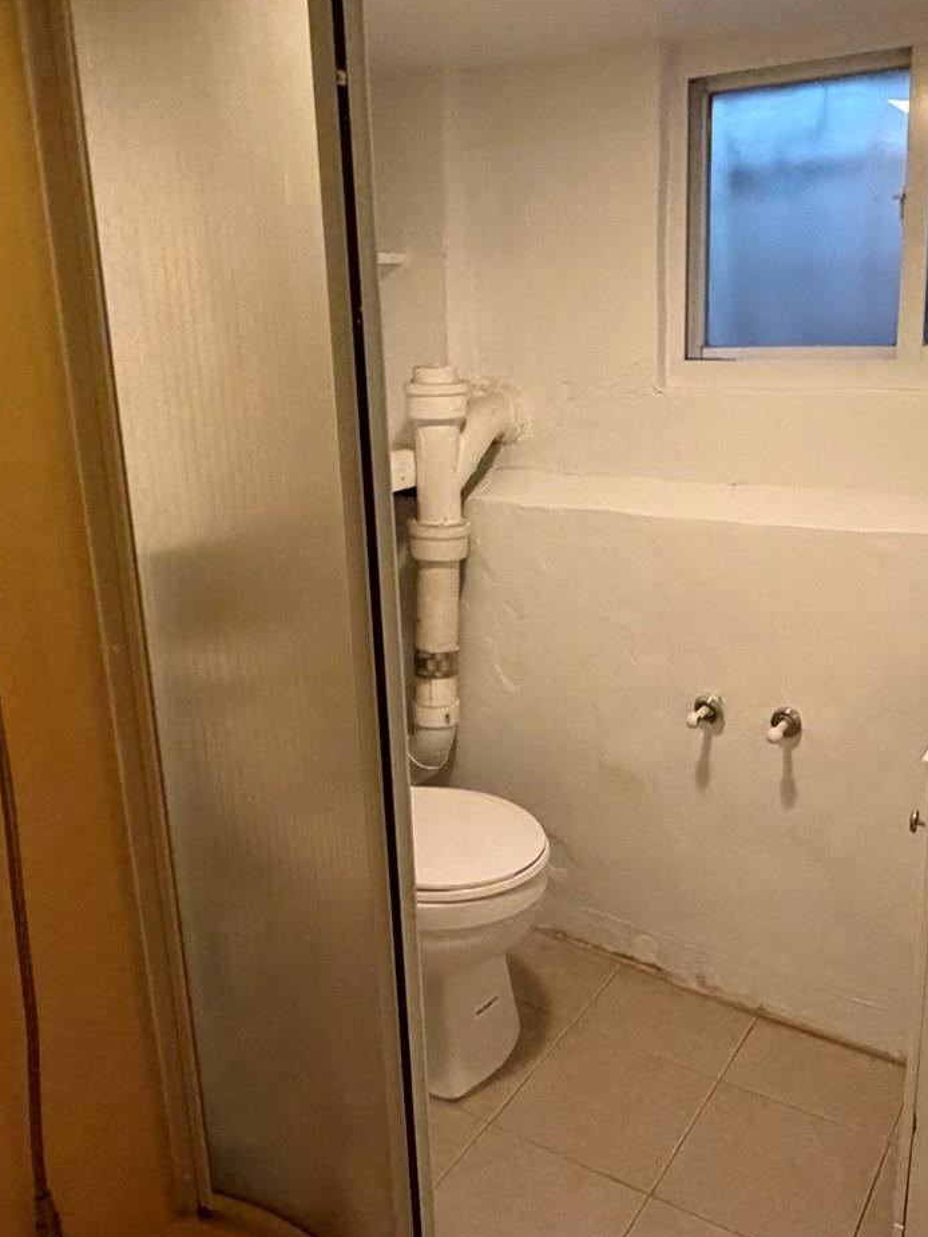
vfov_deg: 58.3
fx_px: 1108
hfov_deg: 45.3
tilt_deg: -14.3
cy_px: 590
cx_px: 546
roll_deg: +1.6
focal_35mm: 31
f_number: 2.2
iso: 500
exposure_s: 1/60
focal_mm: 2.22
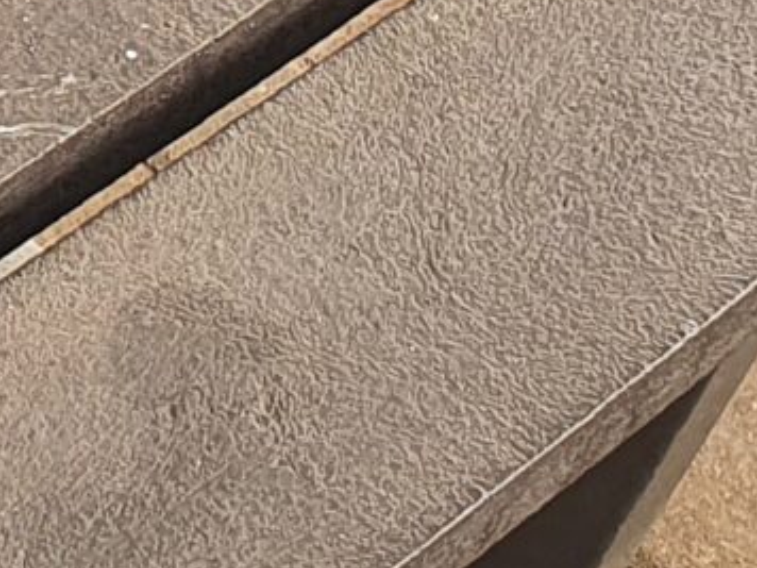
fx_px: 4089
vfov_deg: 7.7
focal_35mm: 187
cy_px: -372
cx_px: -970
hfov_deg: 9.6
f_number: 2.4
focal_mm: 4.32
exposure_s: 1/130
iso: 50
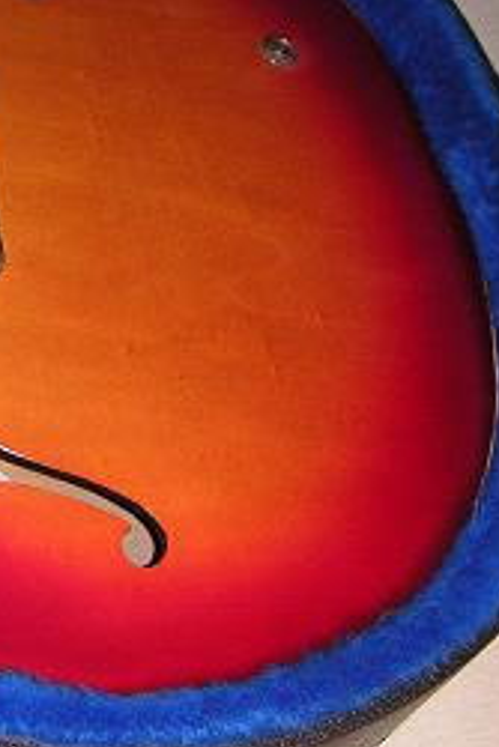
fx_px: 1682
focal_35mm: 81
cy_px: 281
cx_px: -227
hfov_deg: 15.7
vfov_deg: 25.0
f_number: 2.8
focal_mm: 6
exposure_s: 1/45
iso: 160
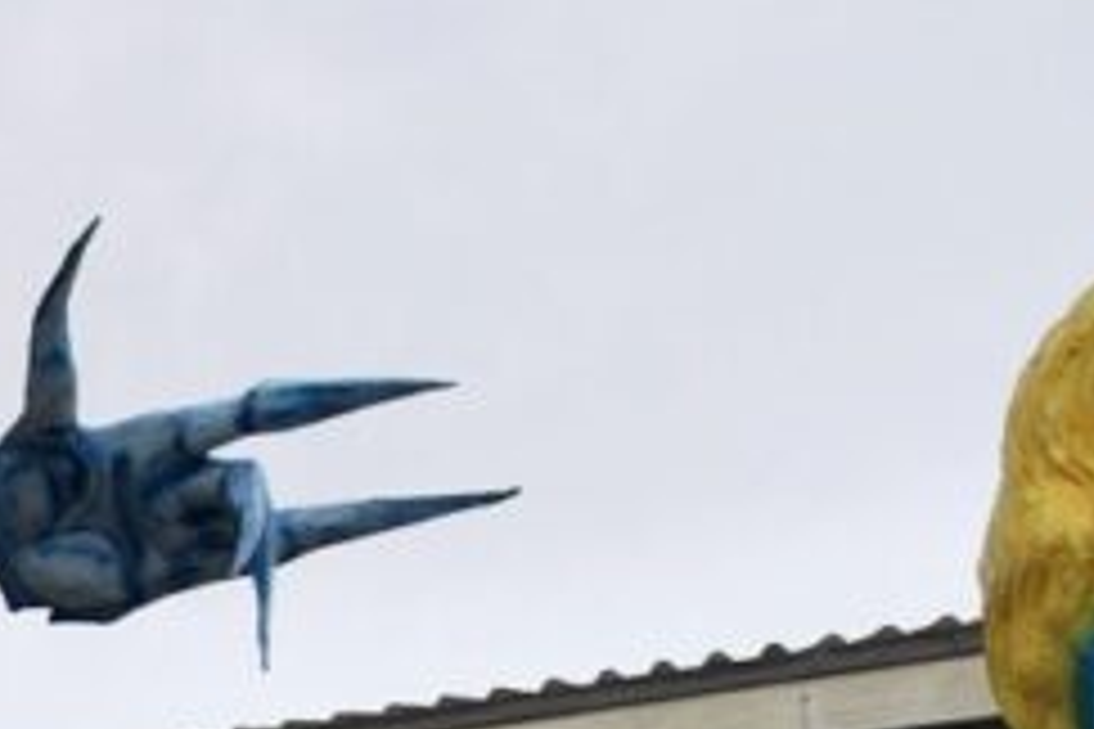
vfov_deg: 13.5
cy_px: 1134
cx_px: -594
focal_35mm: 95
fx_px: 2887
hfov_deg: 18.7
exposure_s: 1/125
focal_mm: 20
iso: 100
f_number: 4.5
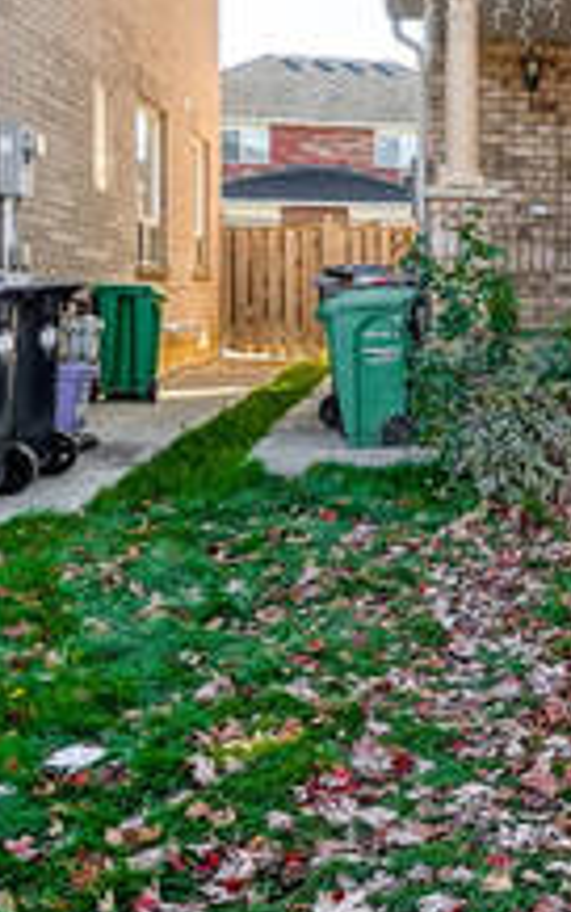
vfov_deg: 37.0
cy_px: 288
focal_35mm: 54
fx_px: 1342
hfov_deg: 19.1
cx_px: 991
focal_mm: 12
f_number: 7.1
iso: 1250
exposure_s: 1/800
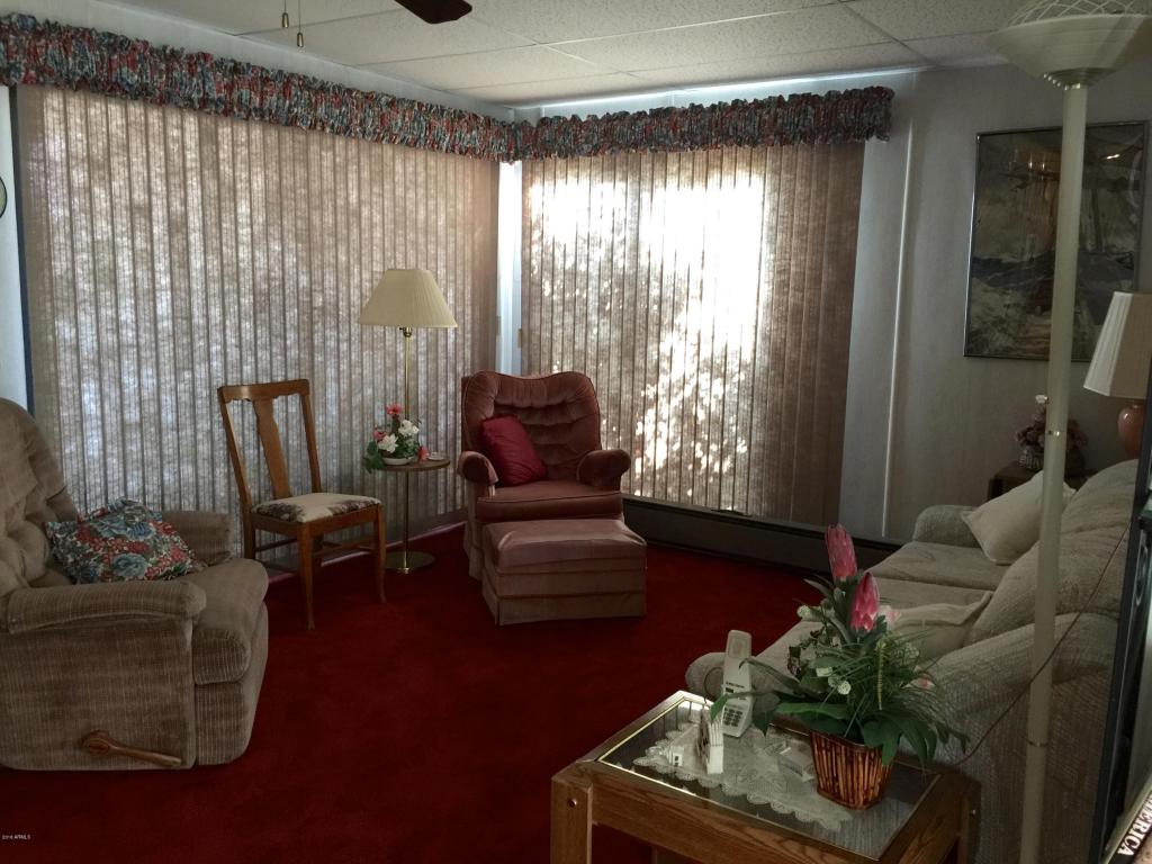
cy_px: 432
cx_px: 576
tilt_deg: -8.7
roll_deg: -2.2
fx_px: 965
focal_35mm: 29
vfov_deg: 48.2
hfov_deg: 61.7
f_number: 2.2
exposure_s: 1/15
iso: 100
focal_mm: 4.15
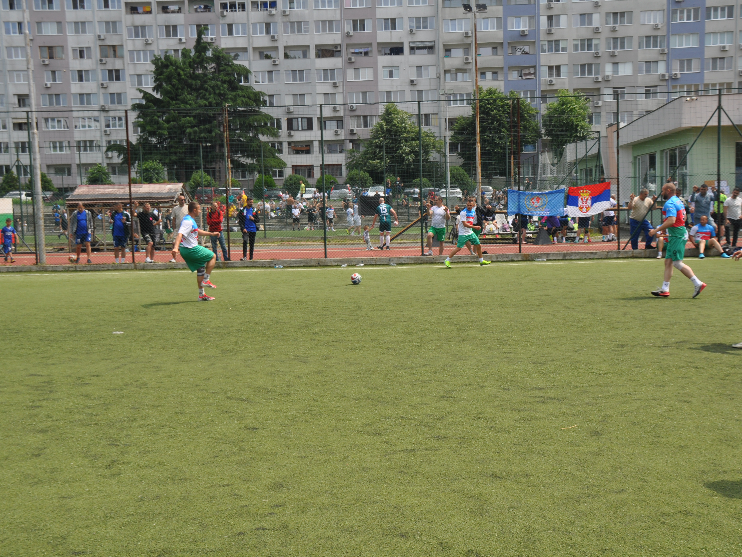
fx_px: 922
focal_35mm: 43
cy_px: 281
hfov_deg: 43.8
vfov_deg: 33.6
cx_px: 381
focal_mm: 26
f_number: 8
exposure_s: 1/320
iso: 200
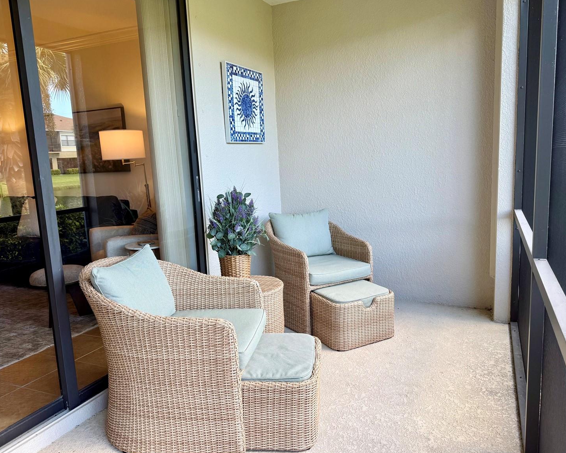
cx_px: 305
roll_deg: +2.1
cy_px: 227
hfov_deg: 65.9
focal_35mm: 26
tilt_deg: -8.9
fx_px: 435
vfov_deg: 54.9
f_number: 1.78
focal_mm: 6.76
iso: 100
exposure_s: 1/120
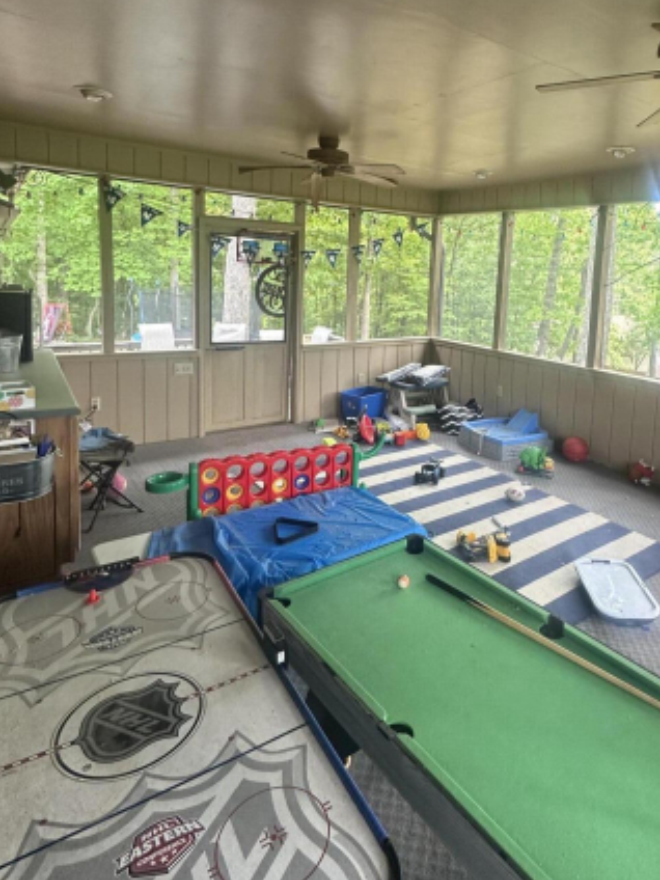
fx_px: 559
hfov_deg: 60.0
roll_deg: -3.8
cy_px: 331
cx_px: 428
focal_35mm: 22
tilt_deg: -6.5
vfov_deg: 75.1
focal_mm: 2.22
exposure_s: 1/99
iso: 200
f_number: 2.2
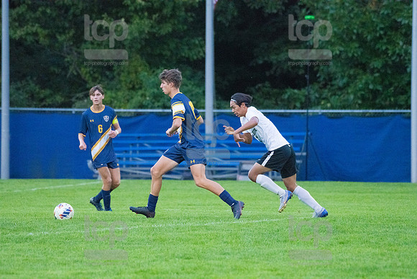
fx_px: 3244
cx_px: 208
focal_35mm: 280
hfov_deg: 7.4
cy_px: 140
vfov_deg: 4.9
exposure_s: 1/2000
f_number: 5.6
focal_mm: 280
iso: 6400
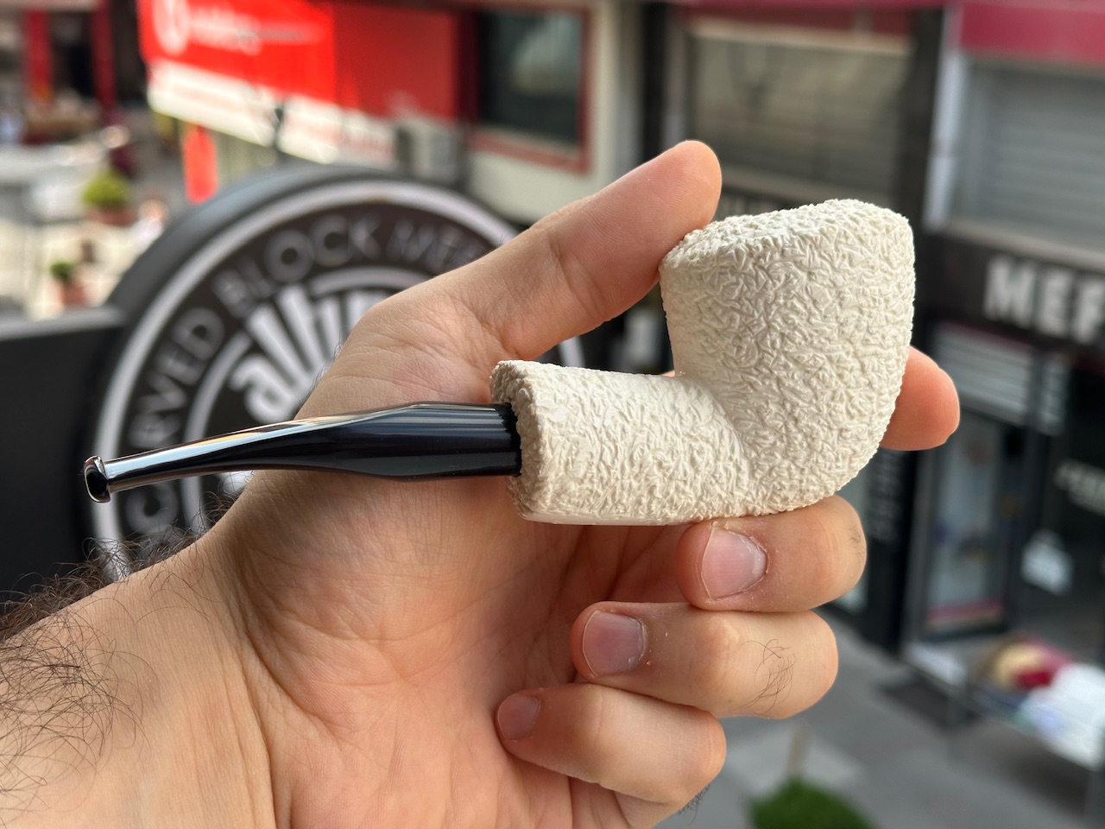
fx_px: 1532
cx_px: 552
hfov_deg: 39.7
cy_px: 414
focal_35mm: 48
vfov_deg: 30.3
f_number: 1.78
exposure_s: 1/797
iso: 64
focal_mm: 6.86
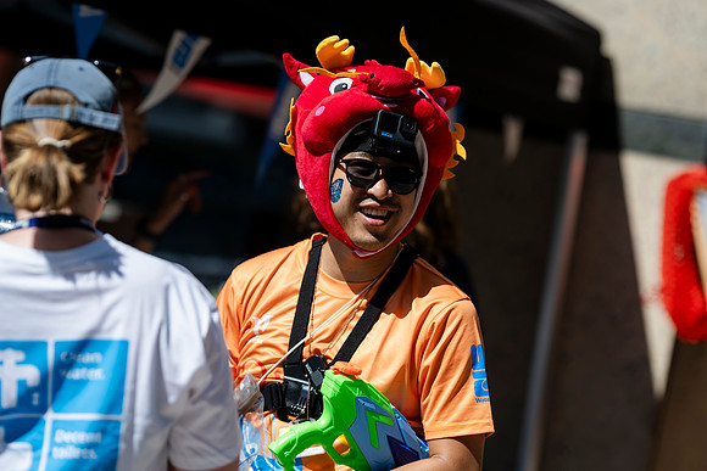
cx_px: 354
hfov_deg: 17.9
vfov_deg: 12.0
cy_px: 214
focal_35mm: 115
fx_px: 2251
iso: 100
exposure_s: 1/6400
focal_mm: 105
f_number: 2
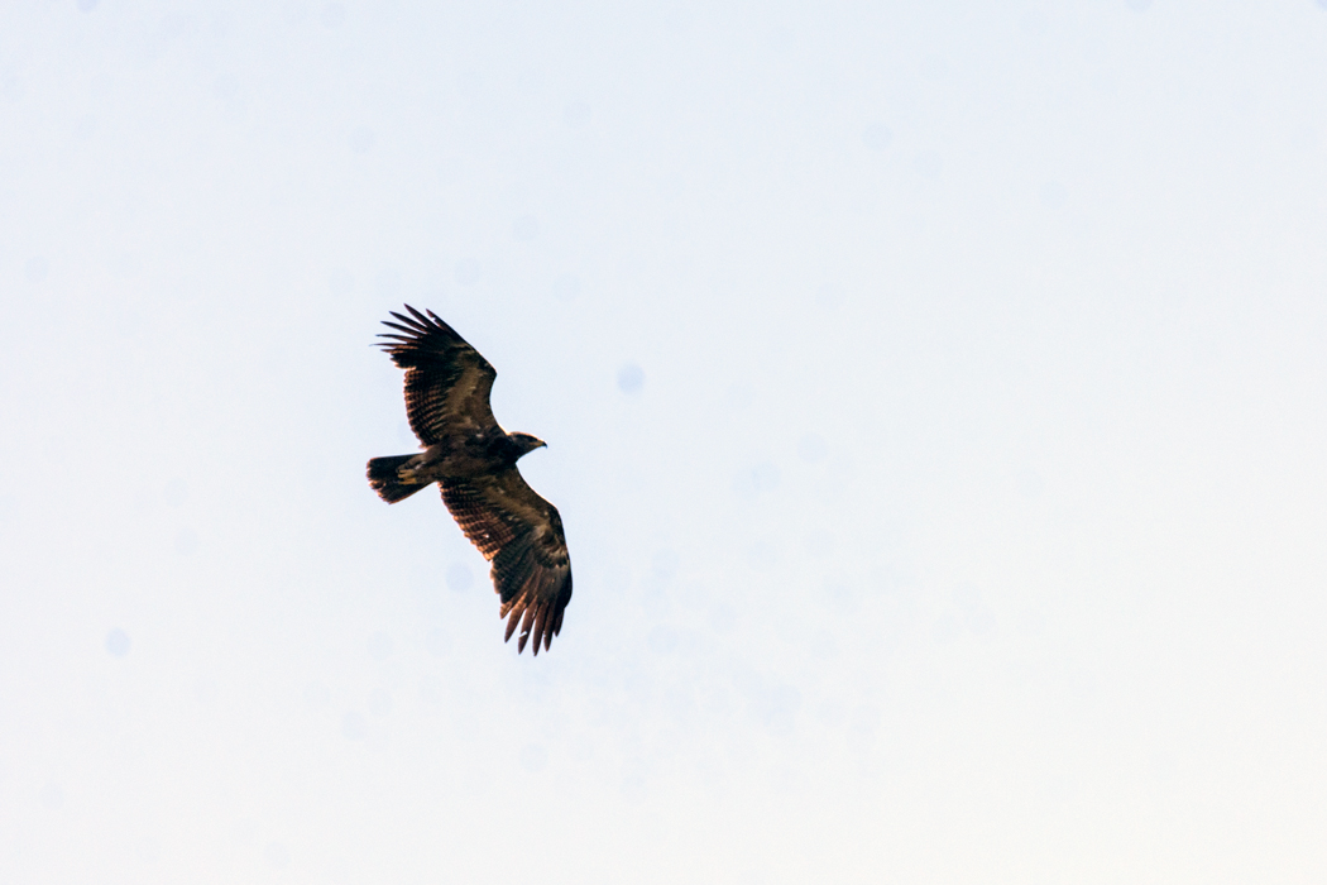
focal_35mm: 900
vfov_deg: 1.5
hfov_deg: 2.3
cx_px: 664
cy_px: 442
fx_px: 33172
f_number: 6.3
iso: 250
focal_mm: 600
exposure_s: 1/1500
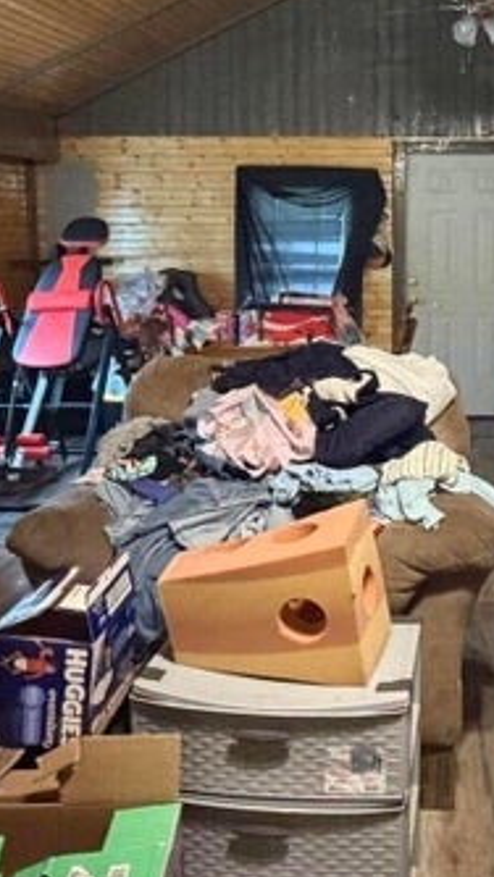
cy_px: 284
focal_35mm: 39
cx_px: 401
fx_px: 908
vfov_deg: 50.6
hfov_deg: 29.7
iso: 1250
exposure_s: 1/30
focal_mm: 2.22
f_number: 2.2
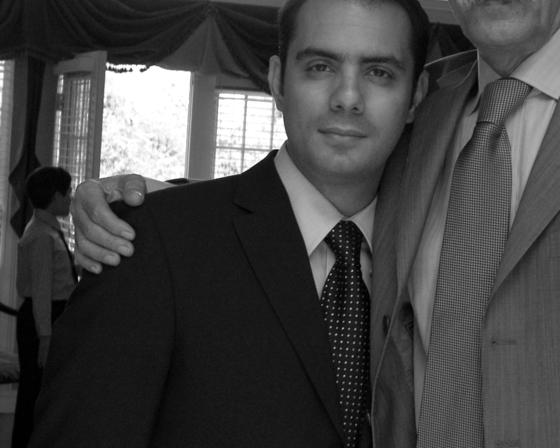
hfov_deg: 24.8
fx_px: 1243
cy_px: 187
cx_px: 474
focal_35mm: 75
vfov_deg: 20.4
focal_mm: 24
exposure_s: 1/80
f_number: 5.6
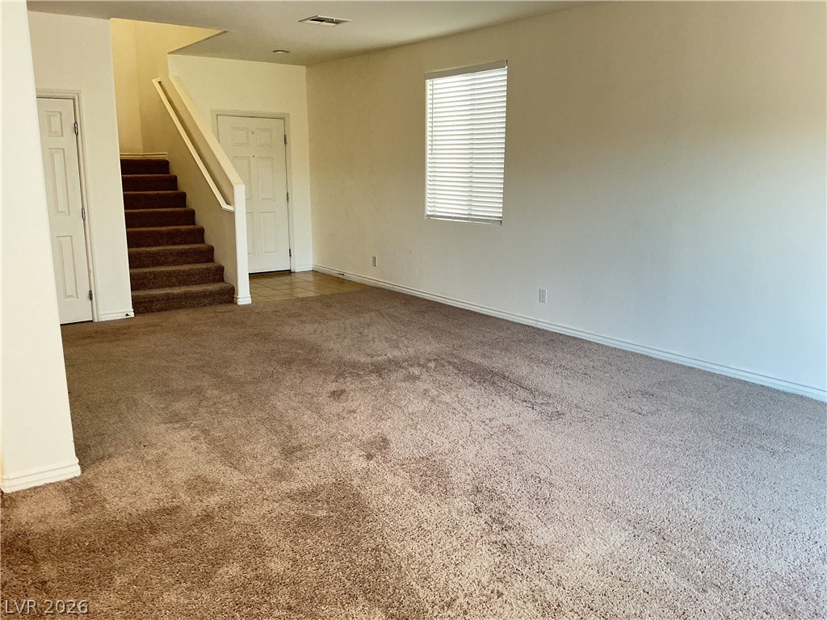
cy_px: 310
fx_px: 693
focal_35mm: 29
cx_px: 414
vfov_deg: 48.2
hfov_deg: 61.7
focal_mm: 3
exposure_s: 1/60
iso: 100
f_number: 1.8
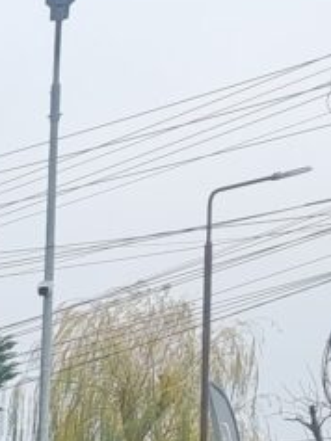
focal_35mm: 162
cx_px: -651
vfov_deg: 11.0
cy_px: 910
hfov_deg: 7.9
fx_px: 2064
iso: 50
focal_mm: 6.7
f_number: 1.8
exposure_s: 1/191
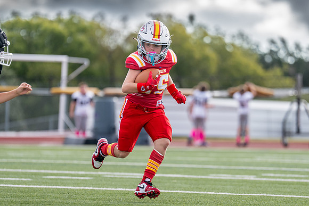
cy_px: 118
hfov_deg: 5.9
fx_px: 2994
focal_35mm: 349
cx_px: 174
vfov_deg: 3.9
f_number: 2.8
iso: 320
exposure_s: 1/2500
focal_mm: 200
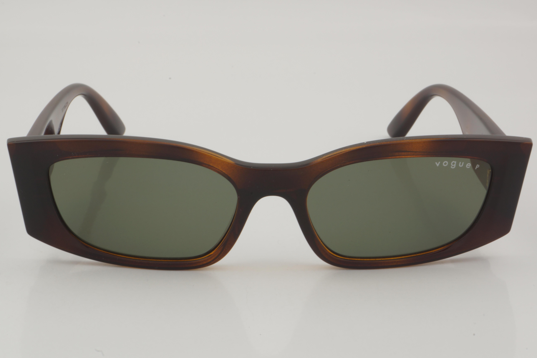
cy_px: 179
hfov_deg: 24.6
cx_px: 268
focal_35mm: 82
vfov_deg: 16.6
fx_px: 1231
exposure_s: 1/3
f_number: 32
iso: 100
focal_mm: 55
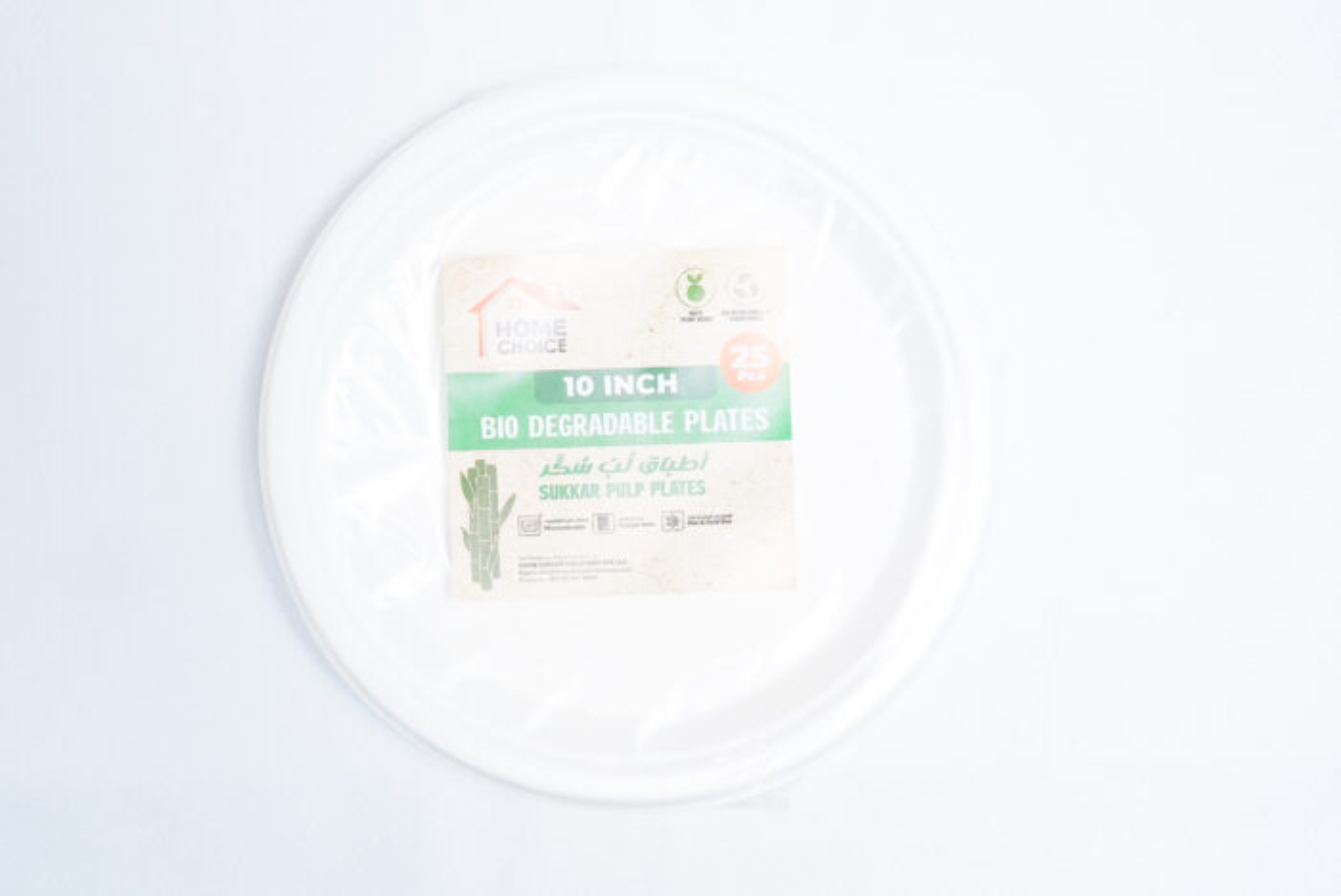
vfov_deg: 24.7
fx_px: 2050
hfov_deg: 36.2
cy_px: 448
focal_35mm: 55
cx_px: 670
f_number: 9
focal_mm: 55
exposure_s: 1/200
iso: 3200
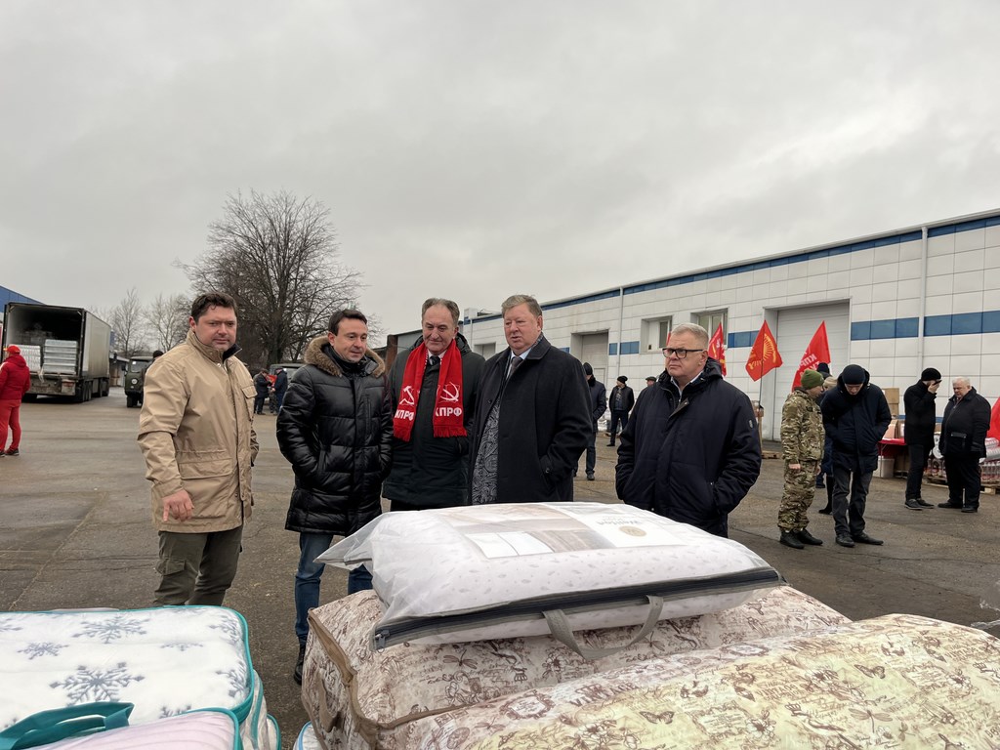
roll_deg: -3.1
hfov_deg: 67.3
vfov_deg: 53.1
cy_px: 375
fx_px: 751
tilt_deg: +0.4
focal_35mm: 26
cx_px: 500
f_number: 1.6
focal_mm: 5.1
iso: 32
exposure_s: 1/133
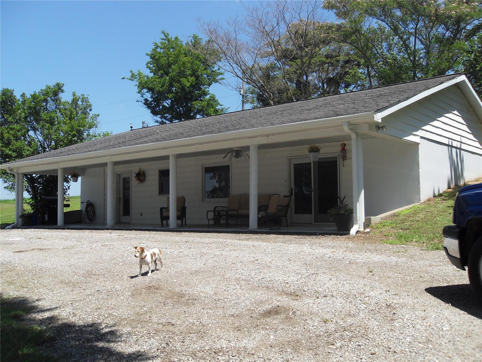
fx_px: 487
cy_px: 181
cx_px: 241
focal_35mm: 35
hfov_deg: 52.6
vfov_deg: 40.7
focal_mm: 6.3
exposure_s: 1/180
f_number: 8.2
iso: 80
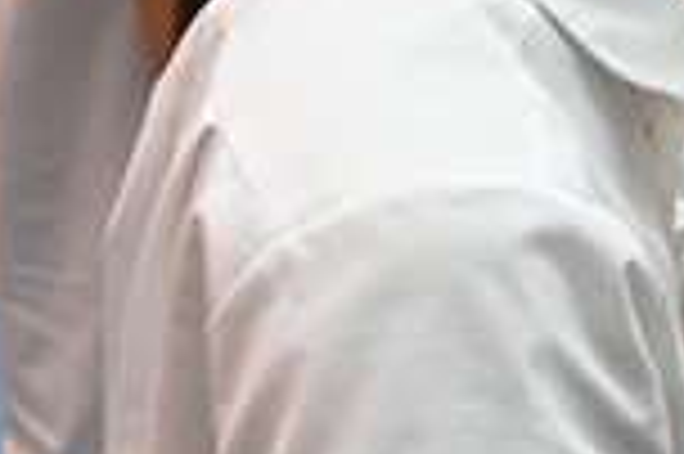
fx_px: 5257
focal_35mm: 277
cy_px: -29
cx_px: 1296
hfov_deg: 7.2
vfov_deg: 4.9
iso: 1250
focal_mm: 70
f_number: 4.5
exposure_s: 1/125
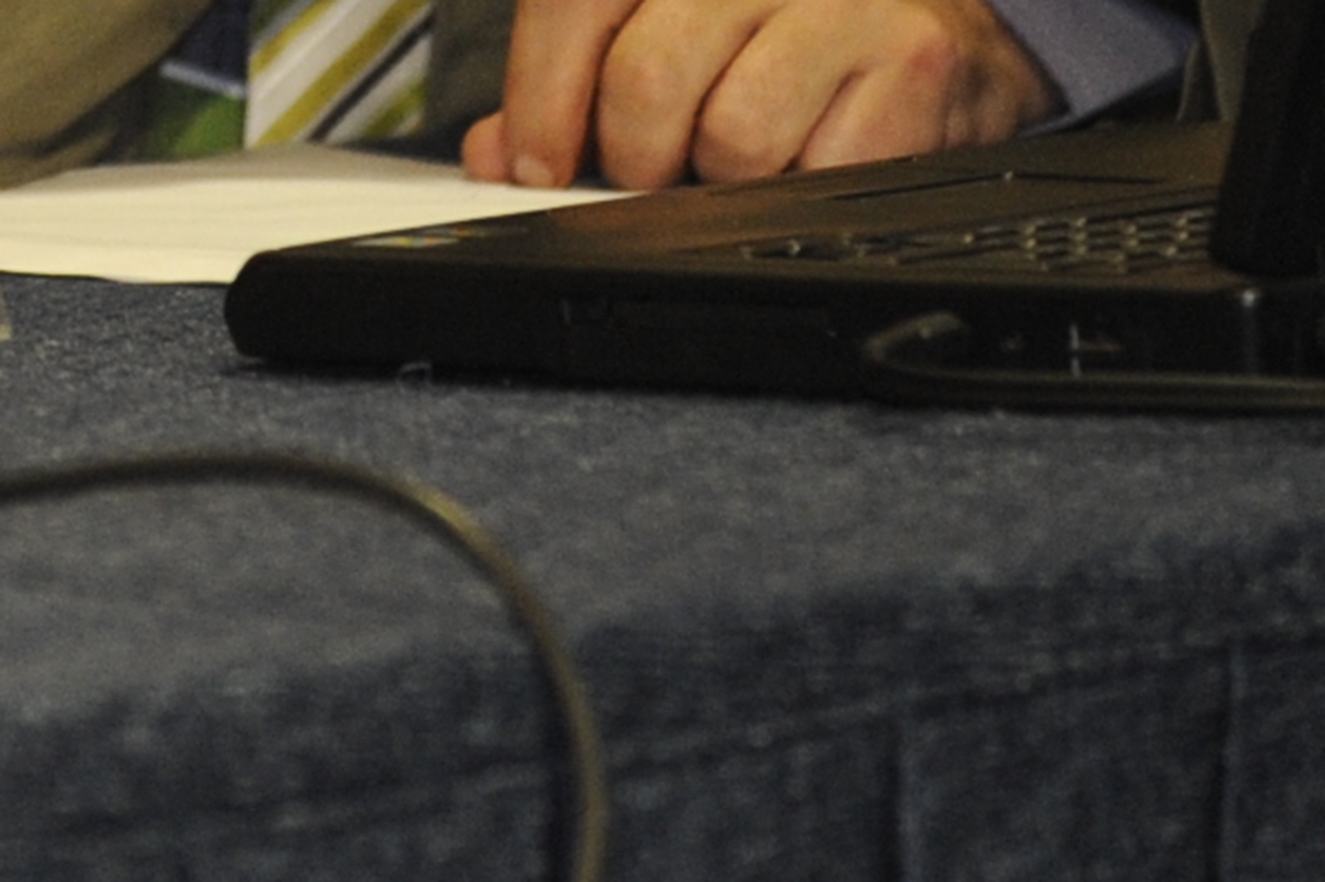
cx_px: -1037
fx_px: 34586
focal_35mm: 940
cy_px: -659
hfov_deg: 2.2
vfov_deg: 1.5
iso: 1600
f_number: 2.8
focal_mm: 175
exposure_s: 1/160
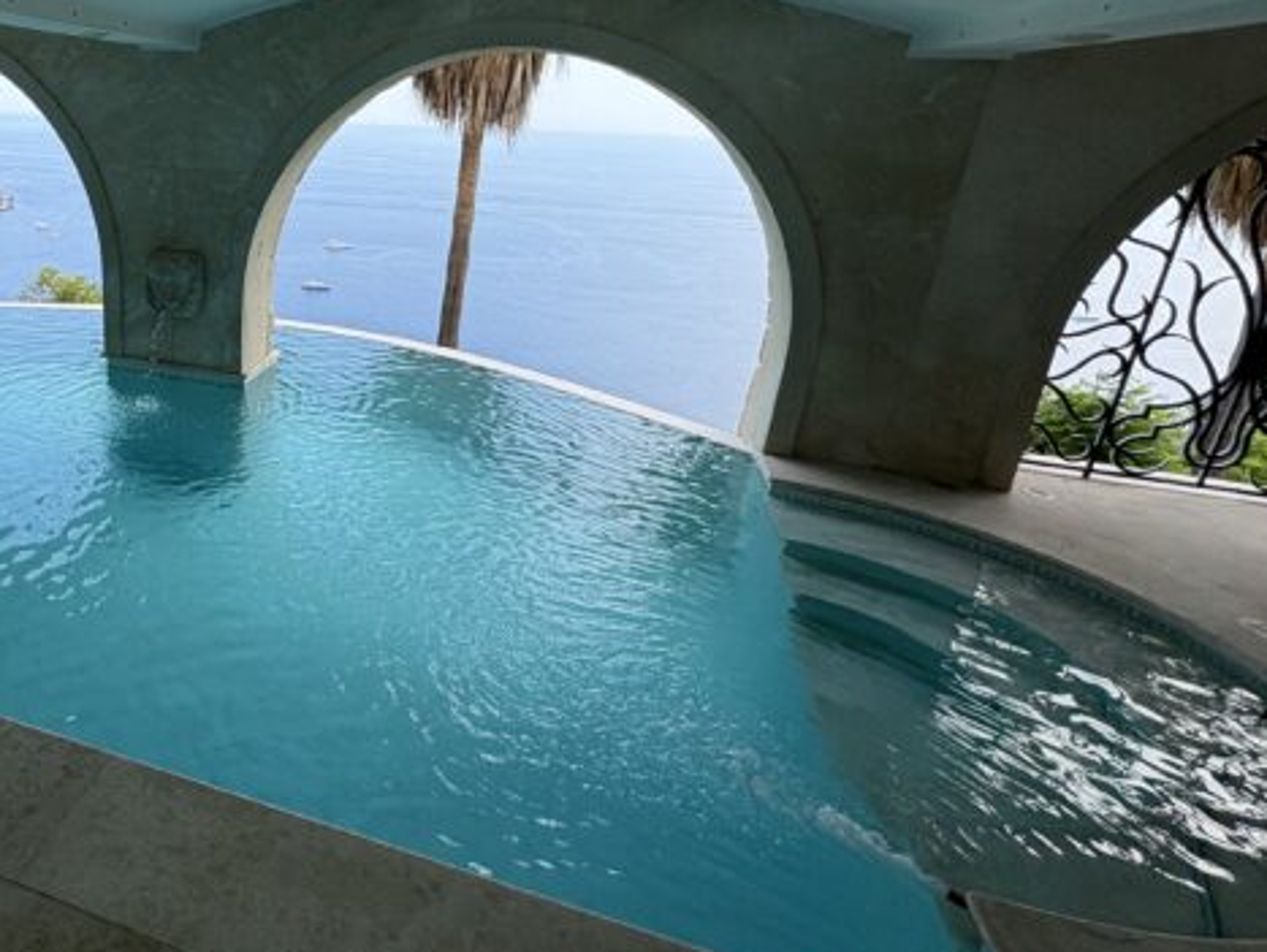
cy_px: 385
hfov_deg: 67.2
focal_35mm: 23
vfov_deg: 58.5
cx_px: 258
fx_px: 842
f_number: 2.2
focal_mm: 2.22
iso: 40
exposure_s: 1/587
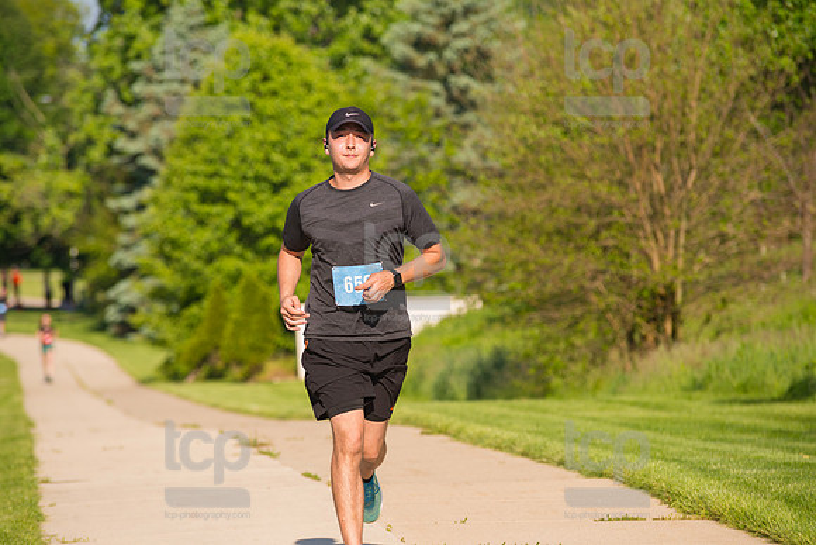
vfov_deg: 6.9
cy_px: 272
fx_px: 4534
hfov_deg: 10.3
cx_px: 408
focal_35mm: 200
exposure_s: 1/2000
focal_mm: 200
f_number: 5.6
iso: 400
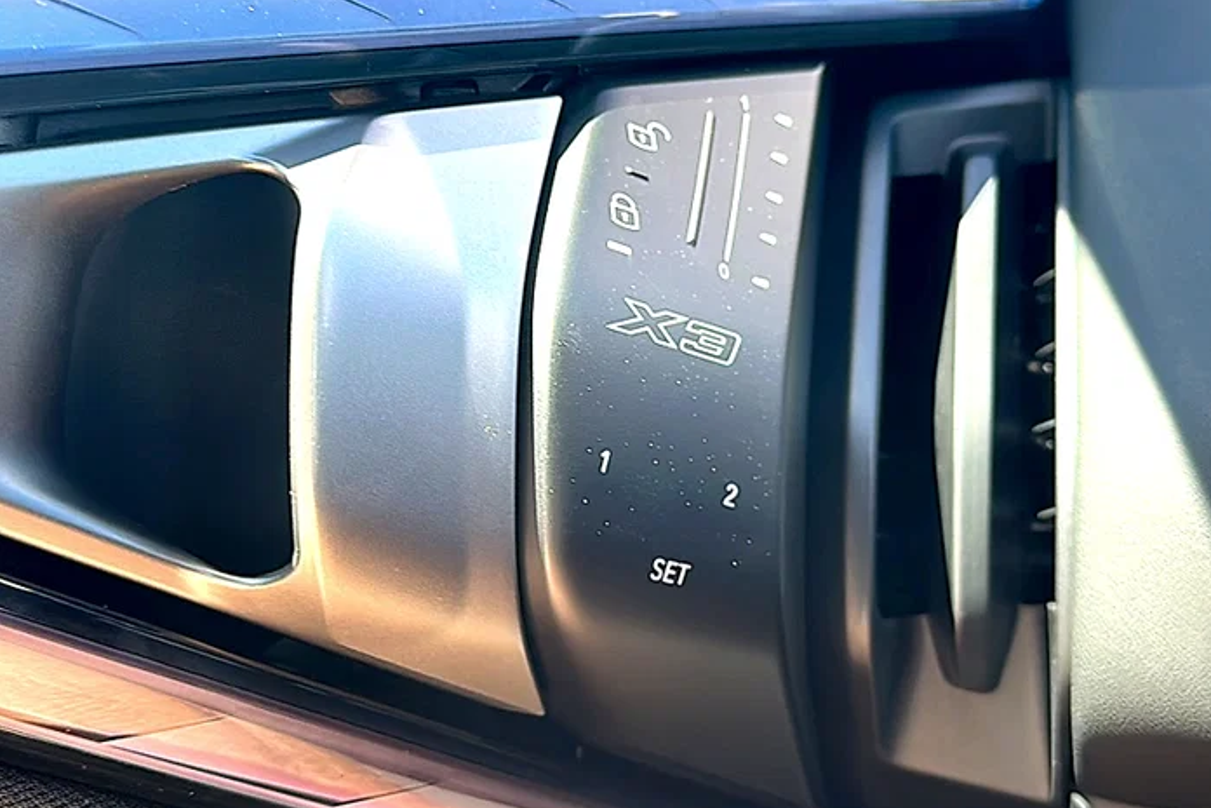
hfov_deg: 43.6
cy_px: 372
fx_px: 1514
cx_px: 607
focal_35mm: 45
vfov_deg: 29.9
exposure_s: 1/142
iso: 64
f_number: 1.78
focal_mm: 6.86
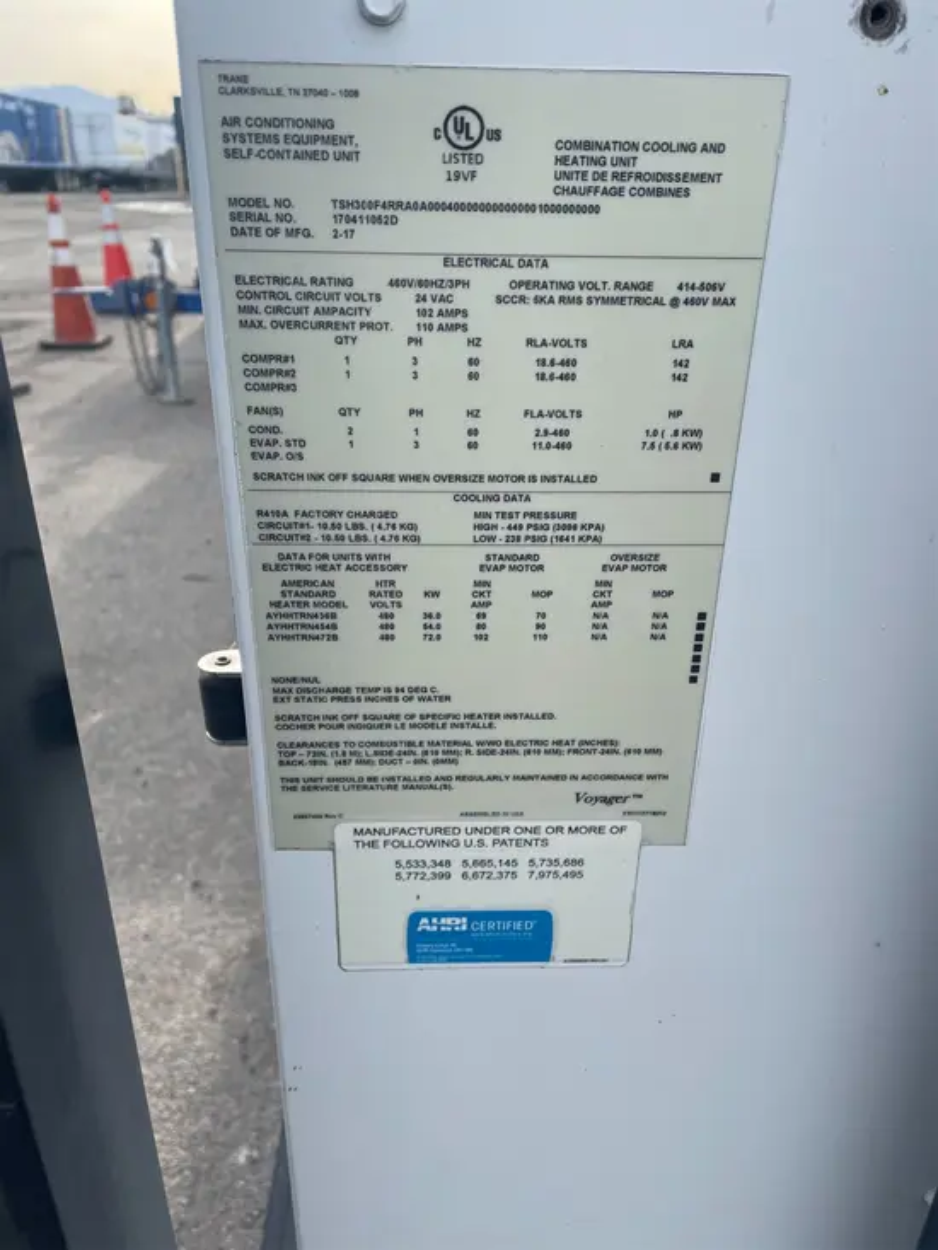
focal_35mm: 26
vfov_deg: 67.3
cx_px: 469
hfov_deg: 53.1
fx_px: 939
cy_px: 625
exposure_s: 1/1147
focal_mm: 4.2
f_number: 1.6
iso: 32
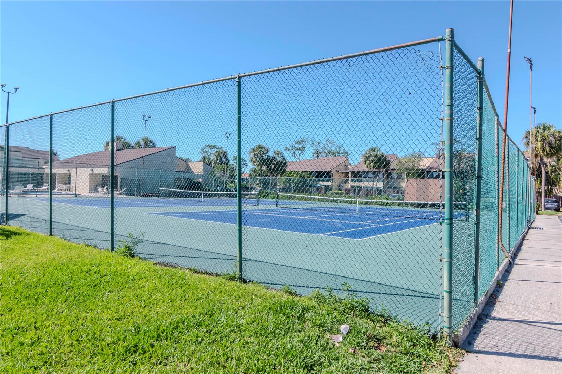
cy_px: 187
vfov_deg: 59.5
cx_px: 281
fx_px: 328
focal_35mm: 21
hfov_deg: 81.2
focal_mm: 14
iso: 640
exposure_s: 1/500
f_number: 13
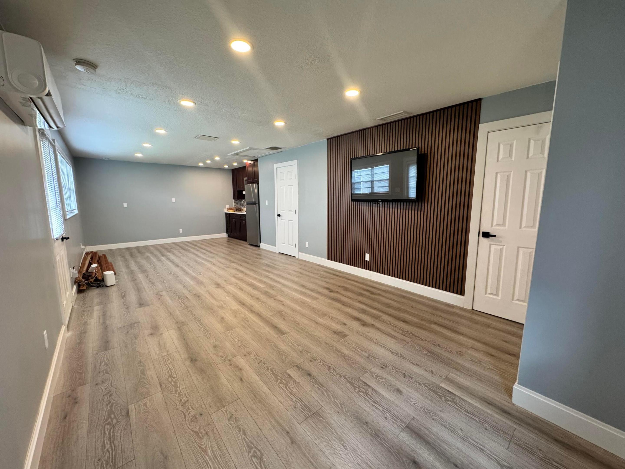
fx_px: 253
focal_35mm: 14
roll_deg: +0.2
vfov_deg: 85.7
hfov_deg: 102.1
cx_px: 312
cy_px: 234
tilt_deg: -8.4
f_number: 2.2
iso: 250
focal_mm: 2.22
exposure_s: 1/120
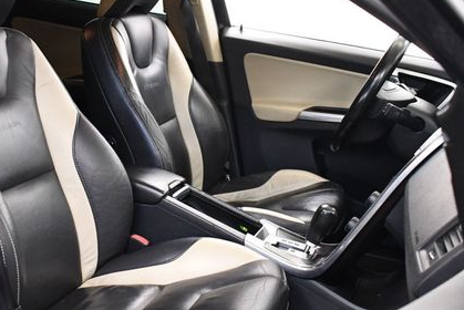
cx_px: 137
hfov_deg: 35.7
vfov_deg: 24.6
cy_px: 135
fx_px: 709
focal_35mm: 55
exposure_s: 1/125
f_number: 3.5
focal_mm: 18
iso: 2800
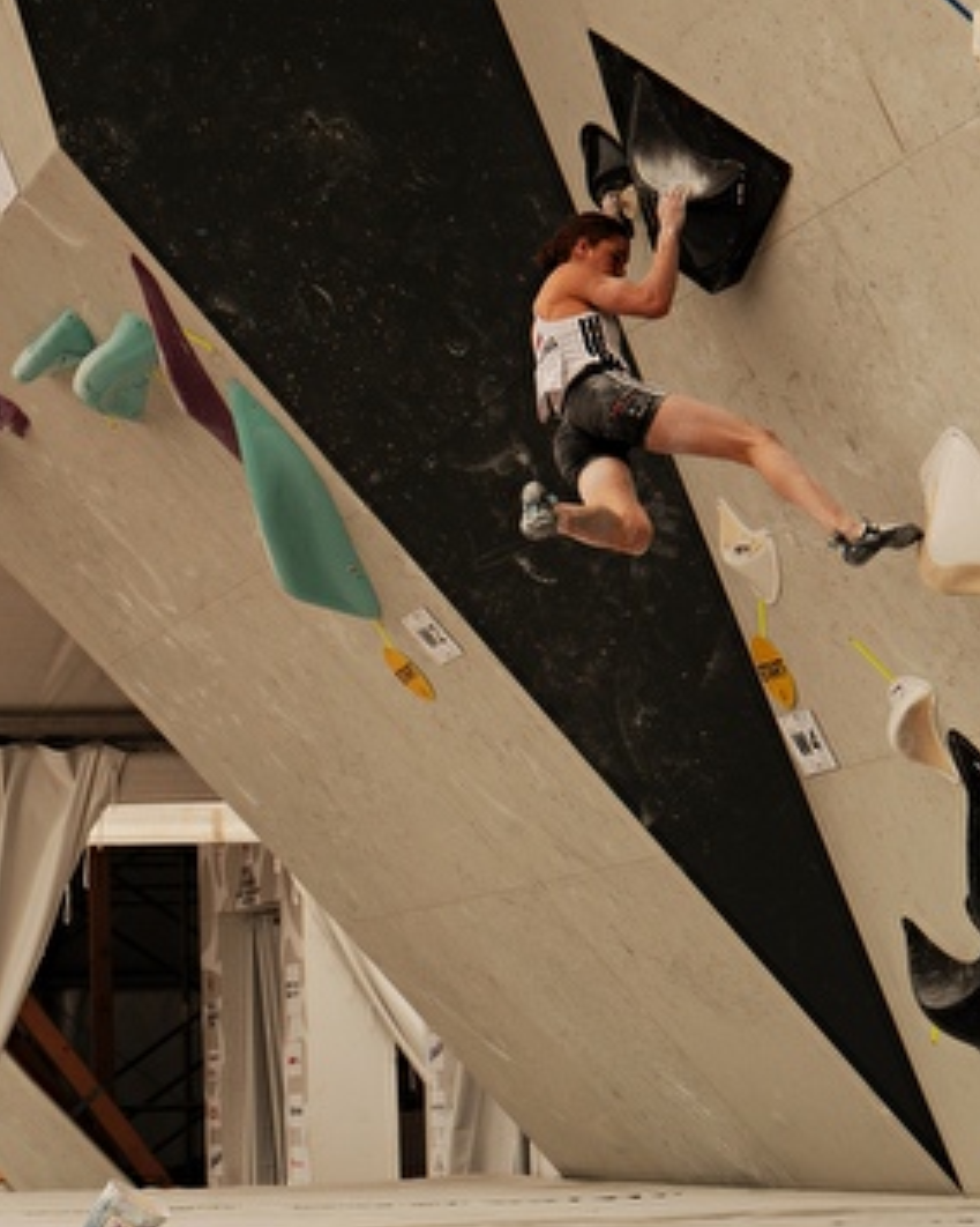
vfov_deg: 19.8
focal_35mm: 97
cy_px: 596
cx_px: 493
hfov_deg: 15.9
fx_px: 3518
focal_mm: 56.5
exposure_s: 1/2000
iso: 1000
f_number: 4
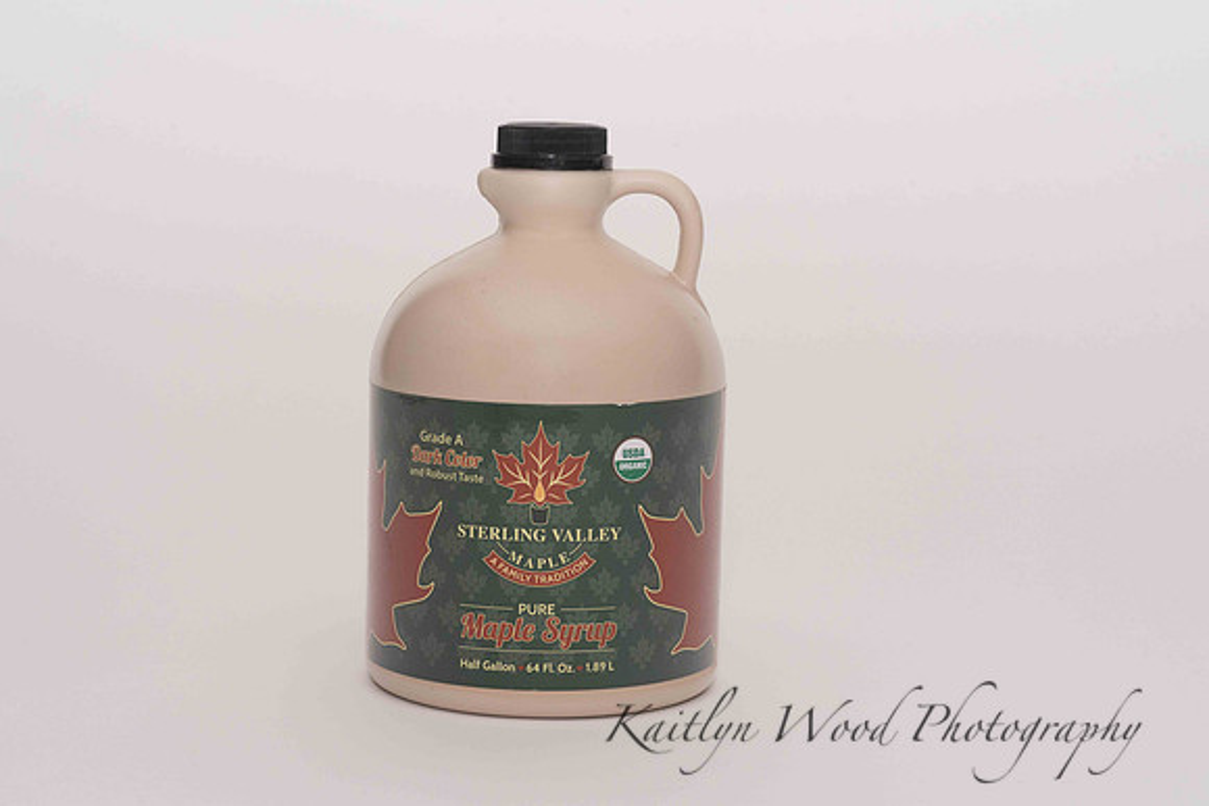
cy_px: 403
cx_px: 604
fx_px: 2855
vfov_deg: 16.1
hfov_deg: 23.9
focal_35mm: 85
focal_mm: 85
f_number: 13
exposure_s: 1/100
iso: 400
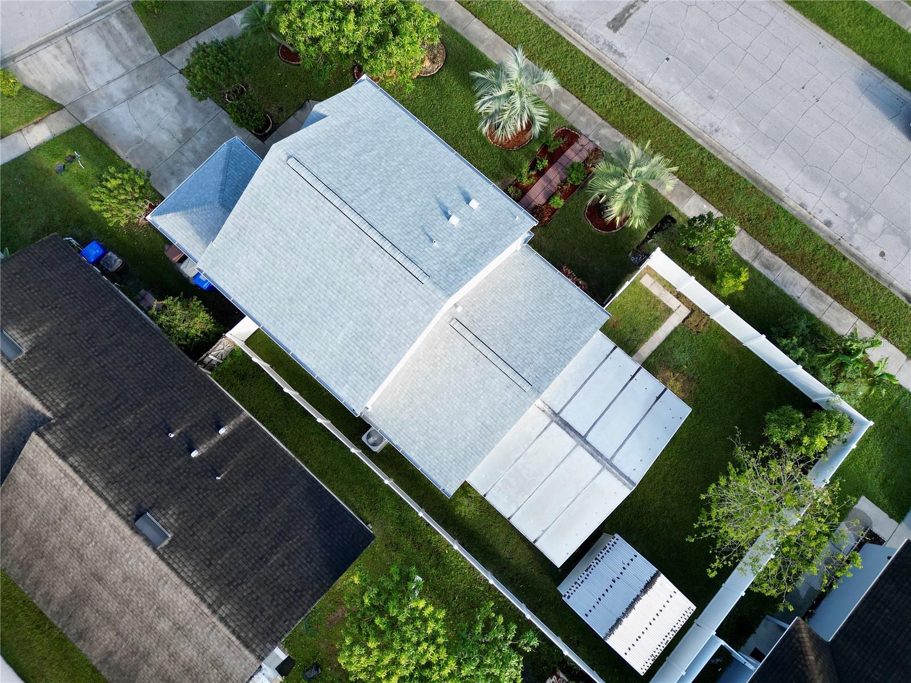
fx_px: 632
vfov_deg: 56.8
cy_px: 342
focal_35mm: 24
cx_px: 456
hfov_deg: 71.6
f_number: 1.7
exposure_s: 1/640
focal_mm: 6.72
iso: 100
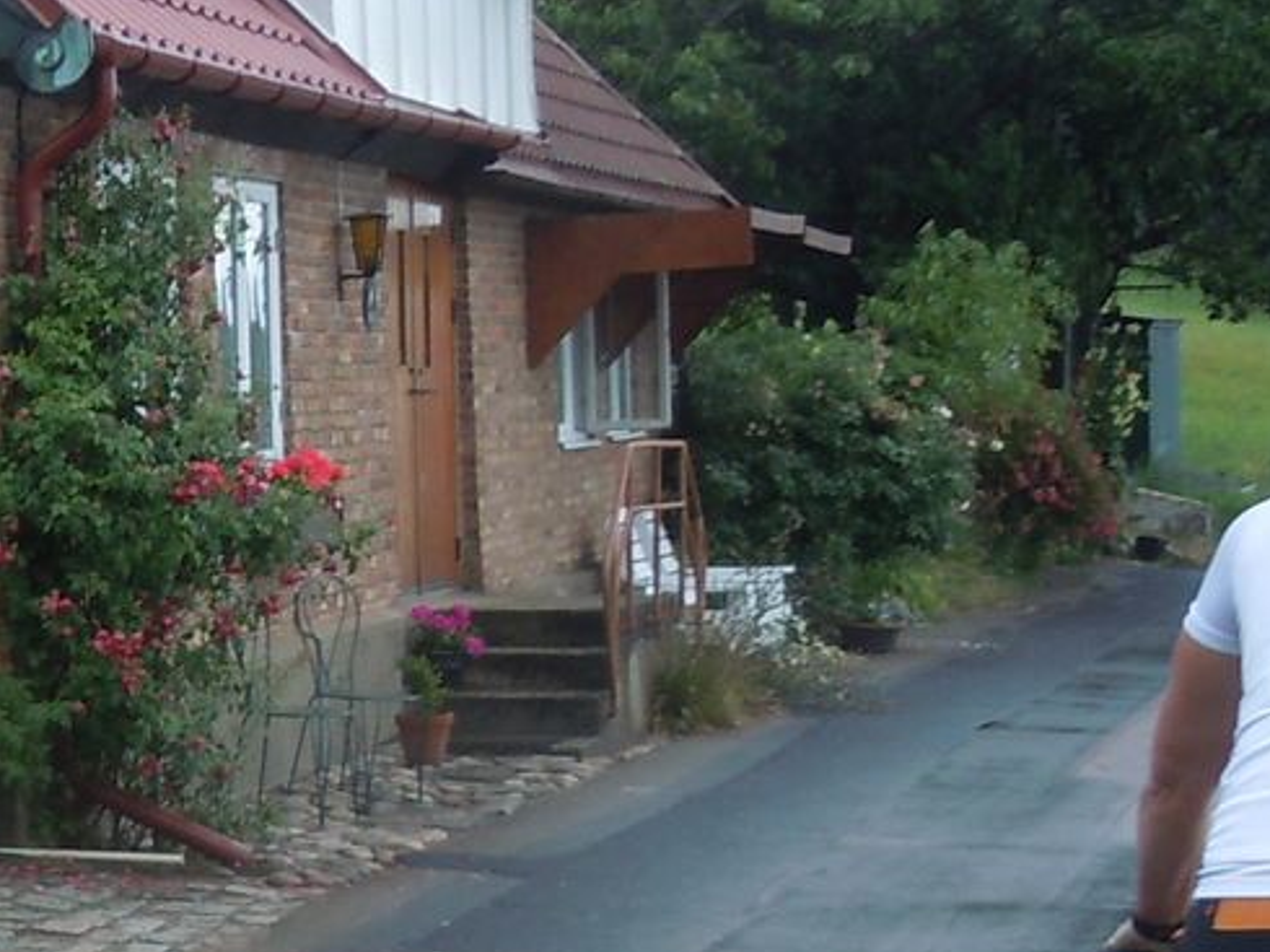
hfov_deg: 18.9
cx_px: -251
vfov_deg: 15.0
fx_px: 3594
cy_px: 804
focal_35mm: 98
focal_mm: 5.4
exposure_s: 1/200
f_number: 3.5
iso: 100
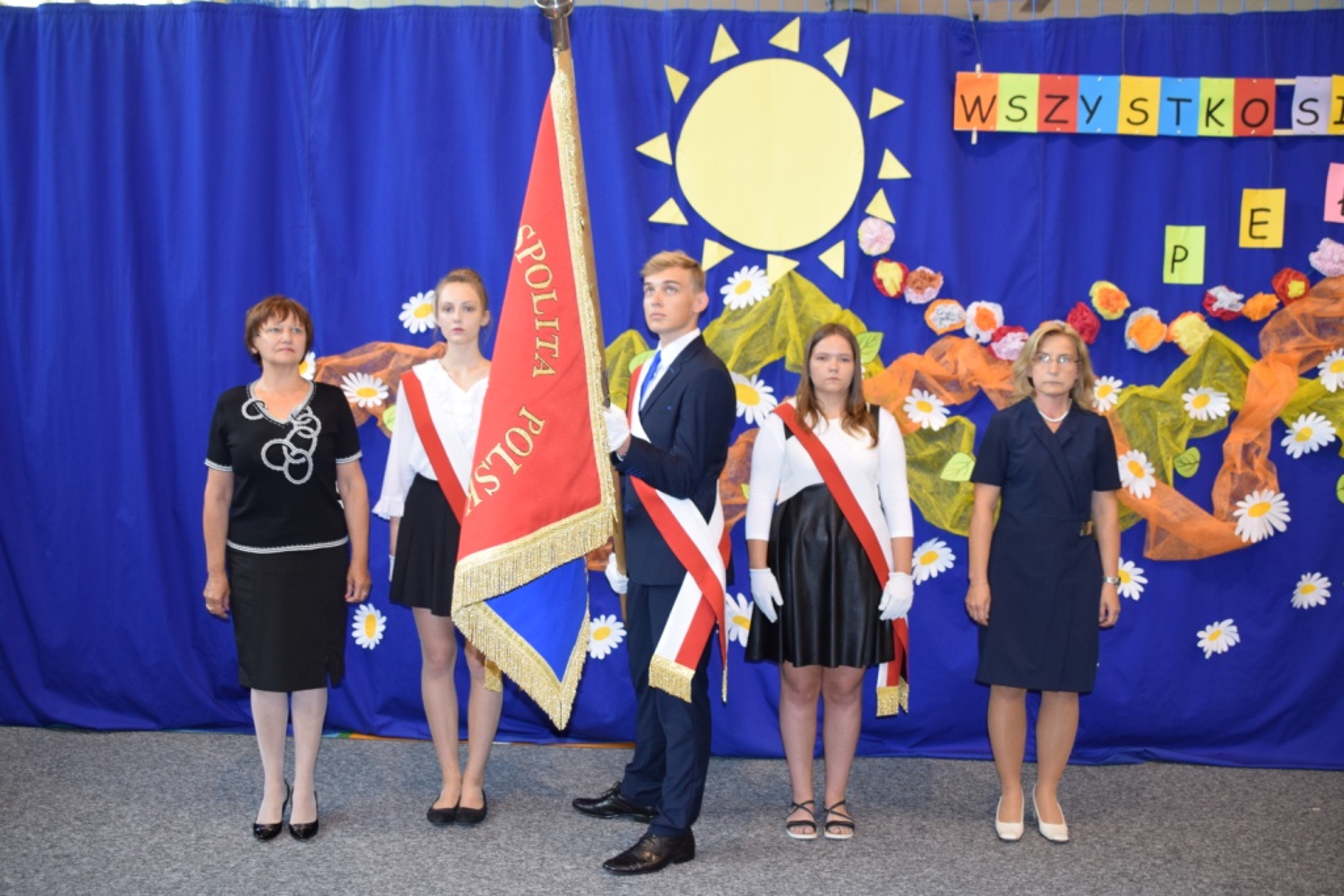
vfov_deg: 40.0
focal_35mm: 33
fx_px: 1232
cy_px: 448
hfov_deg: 57.2
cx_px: 672
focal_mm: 22
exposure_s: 1/60
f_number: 4
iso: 800
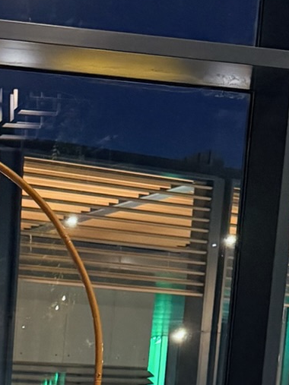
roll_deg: -2.1
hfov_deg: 14.3
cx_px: -144
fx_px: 1080
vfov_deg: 16.9
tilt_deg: -12.6
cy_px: 681
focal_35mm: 97
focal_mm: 6.76
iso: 800
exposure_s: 1/40
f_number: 1.78
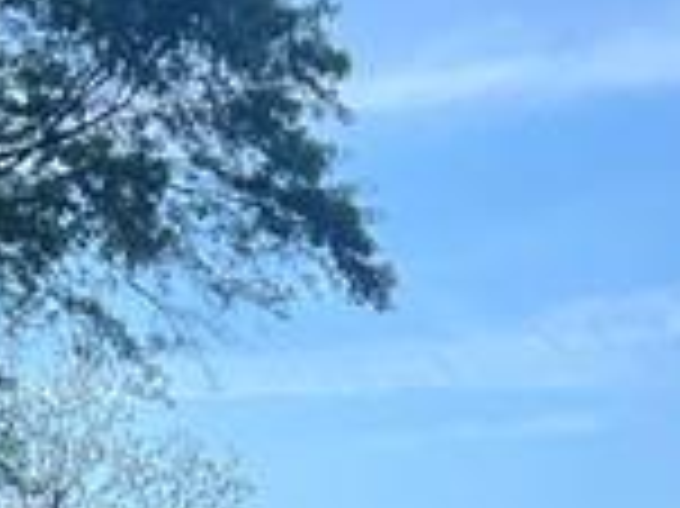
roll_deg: +0.9
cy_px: 1250
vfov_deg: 7.8
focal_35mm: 176
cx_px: 666
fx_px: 3455
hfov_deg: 11.1
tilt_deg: -2.2
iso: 50
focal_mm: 5.7
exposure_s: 1/2632
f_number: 1.5
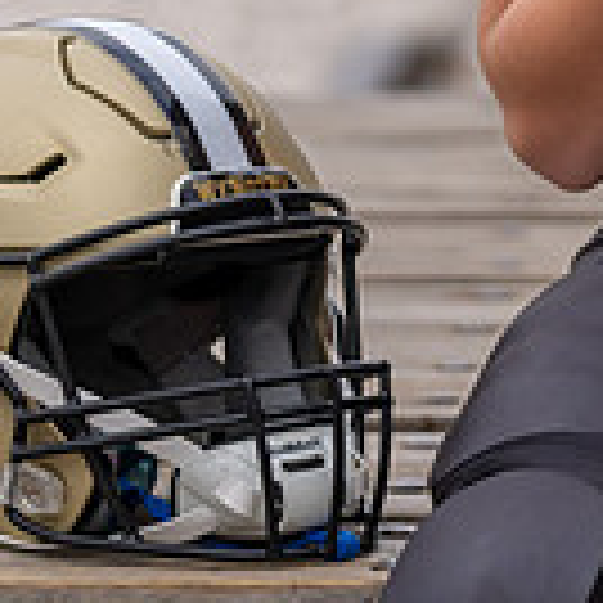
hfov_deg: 4.5
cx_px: 1015
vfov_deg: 4.5
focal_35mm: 383
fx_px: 7548
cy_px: -308
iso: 100
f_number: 2.8
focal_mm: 94
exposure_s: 1/400
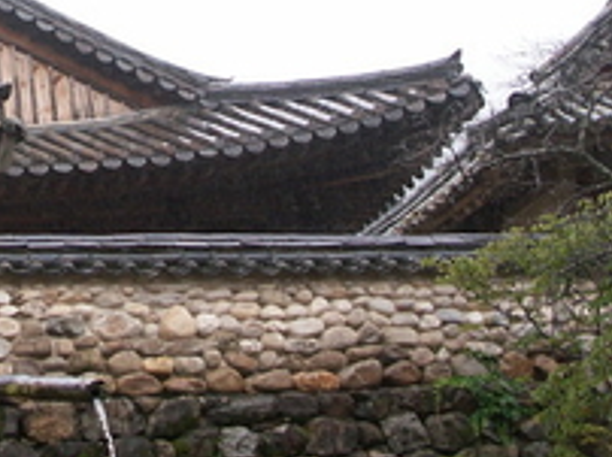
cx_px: 21
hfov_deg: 18.5
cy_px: 216
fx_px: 1837
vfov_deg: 14.2
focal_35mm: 104
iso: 100
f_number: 5
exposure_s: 1/125
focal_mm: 10.92
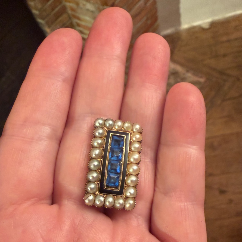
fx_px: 245
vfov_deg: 52.1
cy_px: 146
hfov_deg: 52.5
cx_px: 121
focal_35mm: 31
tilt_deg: -61.2
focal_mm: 2.22
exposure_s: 1/50
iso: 500
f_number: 2.2
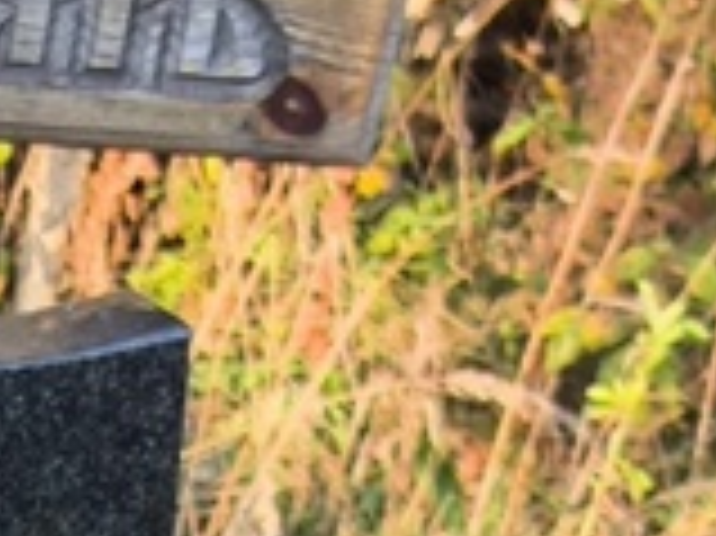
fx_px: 5208
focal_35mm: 252
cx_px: -970
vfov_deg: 5.7
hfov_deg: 7.4
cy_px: 1329
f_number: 1.7
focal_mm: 4.71
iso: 50
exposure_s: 1/211
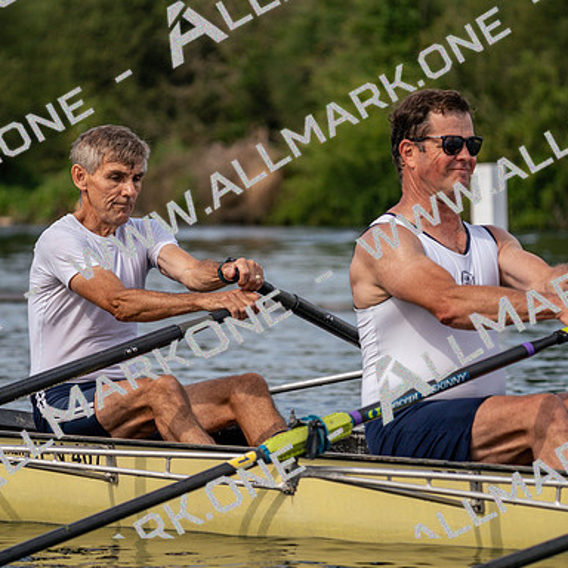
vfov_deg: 6.8
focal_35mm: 257
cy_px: 285
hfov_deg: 6.8
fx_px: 4771
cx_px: 248
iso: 320
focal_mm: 200
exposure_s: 1/1600
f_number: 5.6
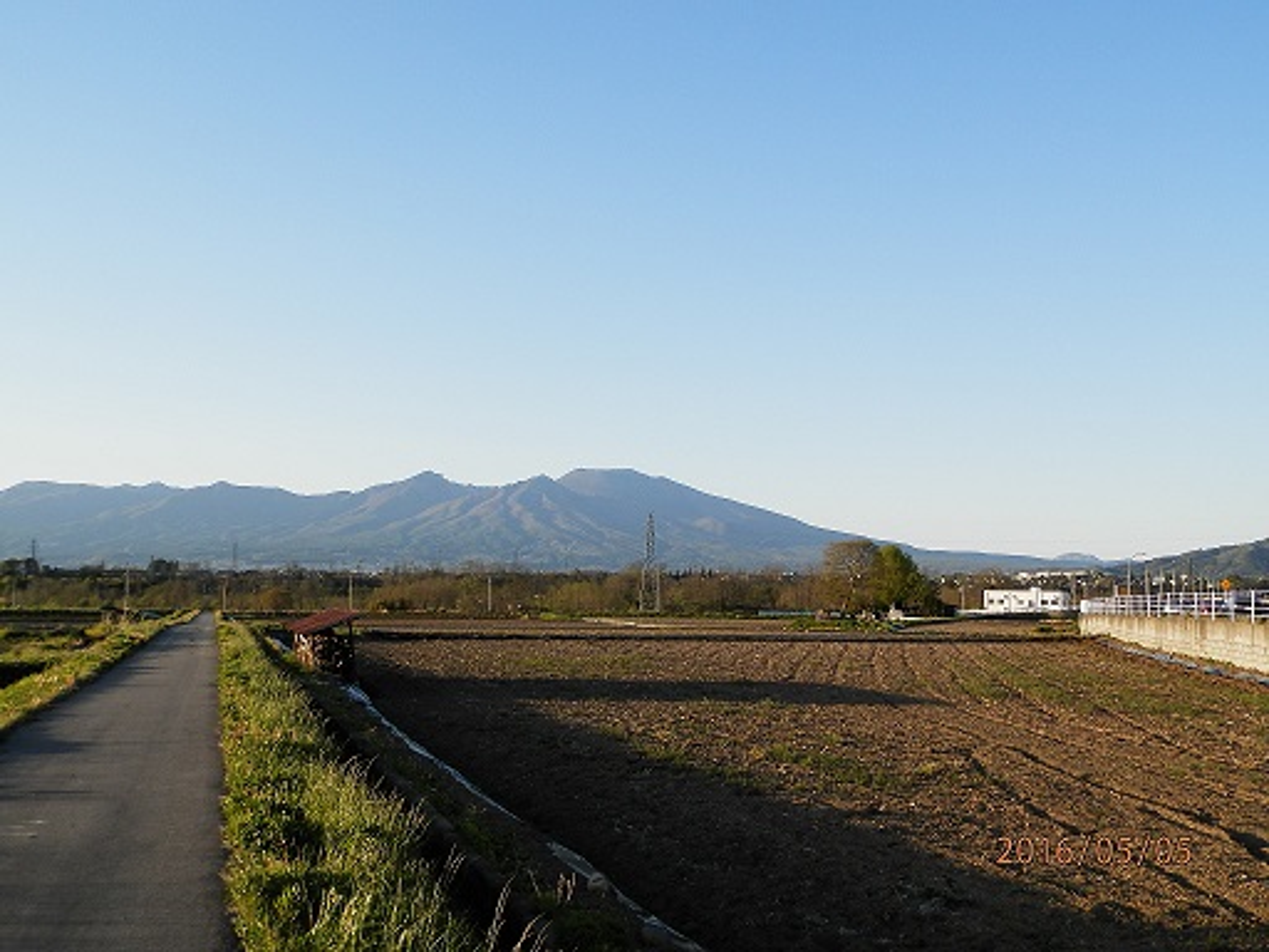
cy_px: 476
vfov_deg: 41.8
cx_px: 634
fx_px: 1246
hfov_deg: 54.0
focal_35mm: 34
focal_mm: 6.1
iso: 80
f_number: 9.4
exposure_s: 1/50
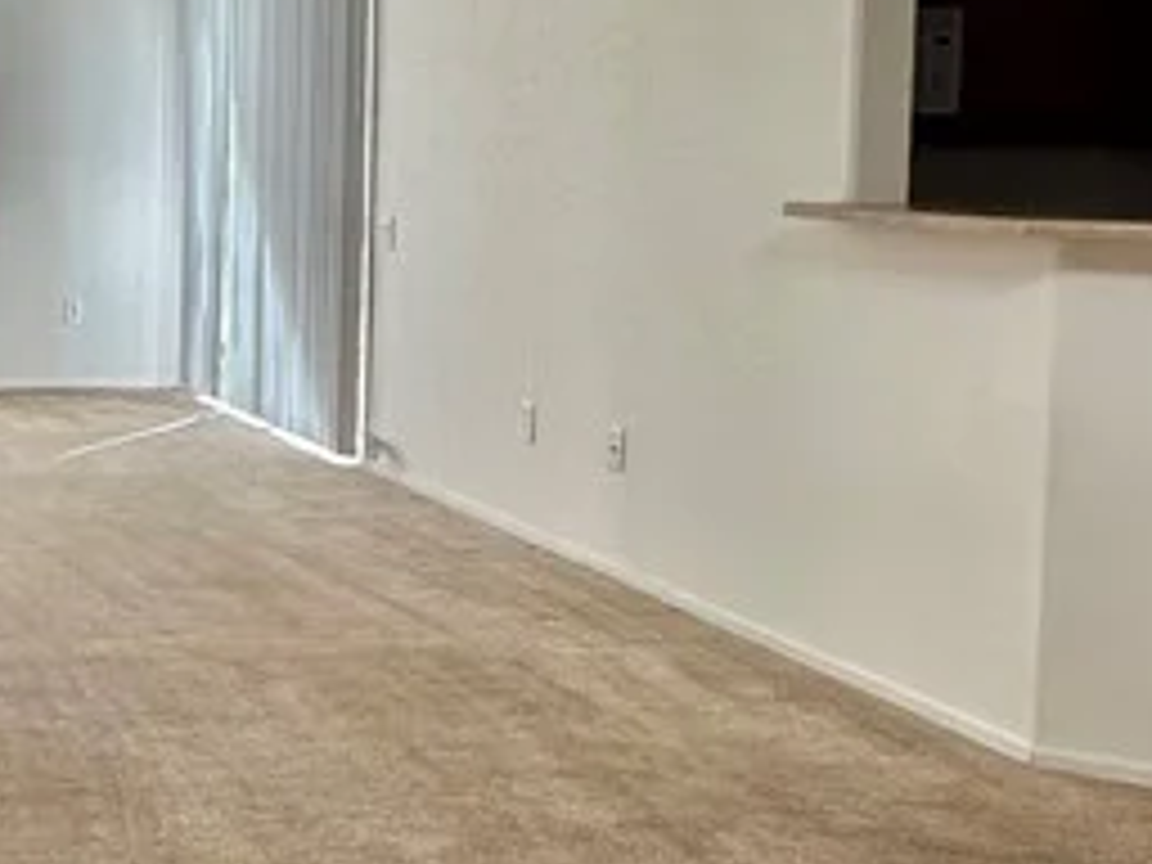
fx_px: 1864
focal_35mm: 56
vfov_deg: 25.8
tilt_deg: -3.5
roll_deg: -0.6
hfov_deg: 31.2
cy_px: 234
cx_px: -58
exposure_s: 1/120
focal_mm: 2.22
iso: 100
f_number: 2.2
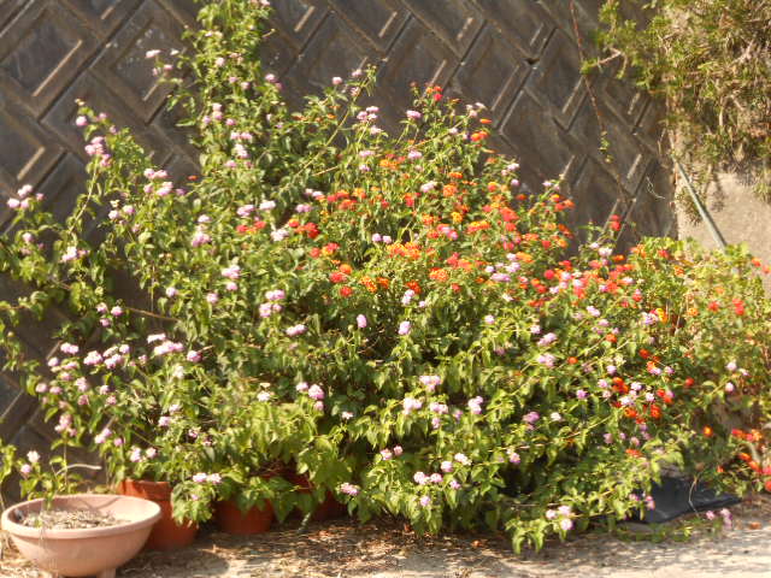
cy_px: 289
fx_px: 1604
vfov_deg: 20.4
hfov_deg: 27.0
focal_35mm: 72
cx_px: 386
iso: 200
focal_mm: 12.8
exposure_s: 1/250
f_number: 6
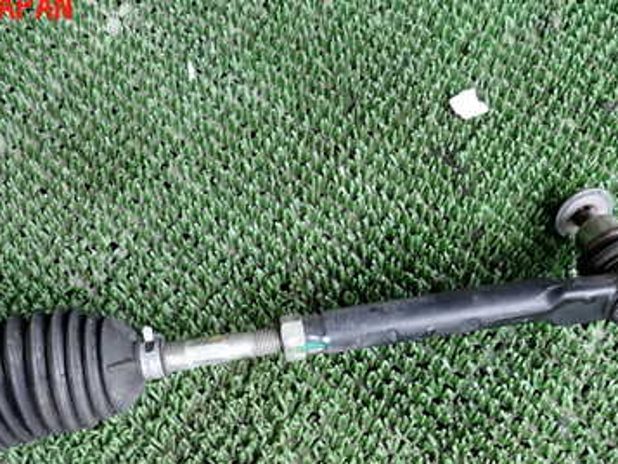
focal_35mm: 42
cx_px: 277
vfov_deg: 33.3
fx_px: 750
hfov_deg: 44.7
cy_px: 376
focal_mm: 4.5
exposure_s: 1/160
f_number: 2
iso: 125
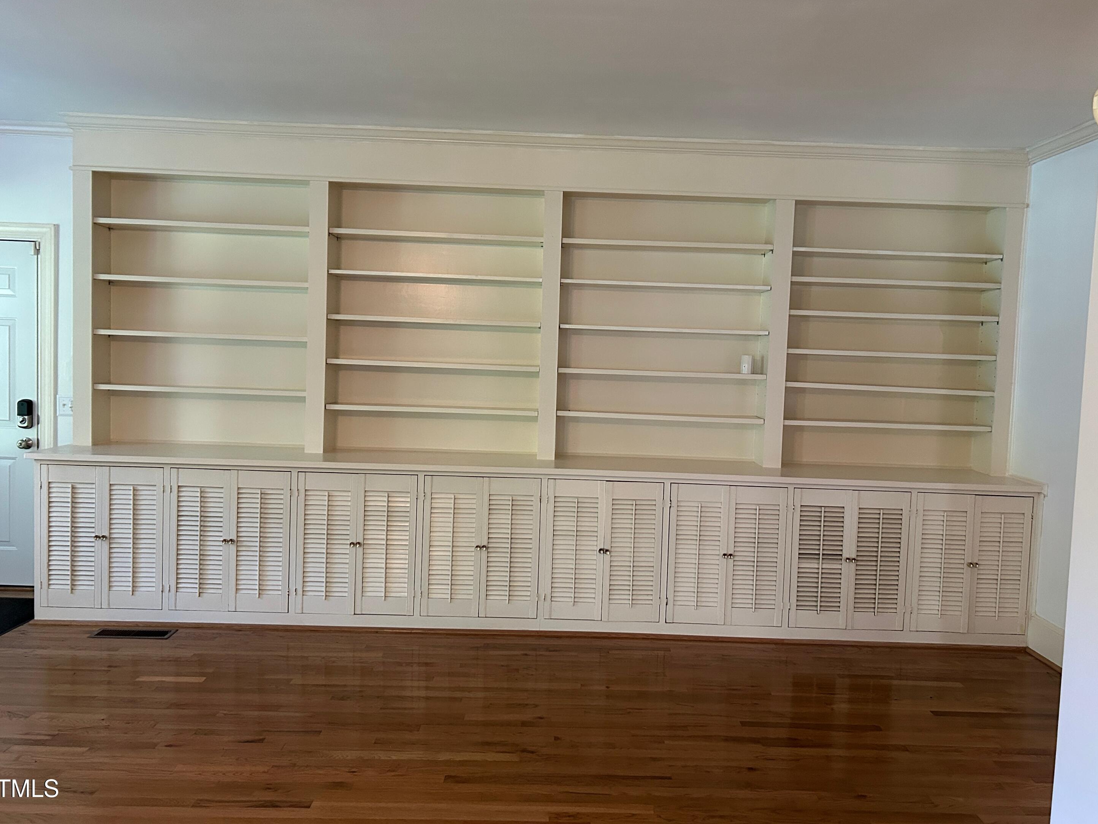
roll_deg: -1.7
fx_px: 856
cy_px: 400
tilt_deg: -3.1
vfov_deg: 51.4
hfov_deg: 65.3
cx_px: 564
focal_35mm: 27
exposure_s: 1/60
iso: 400
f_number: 1.5
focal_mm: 5.7
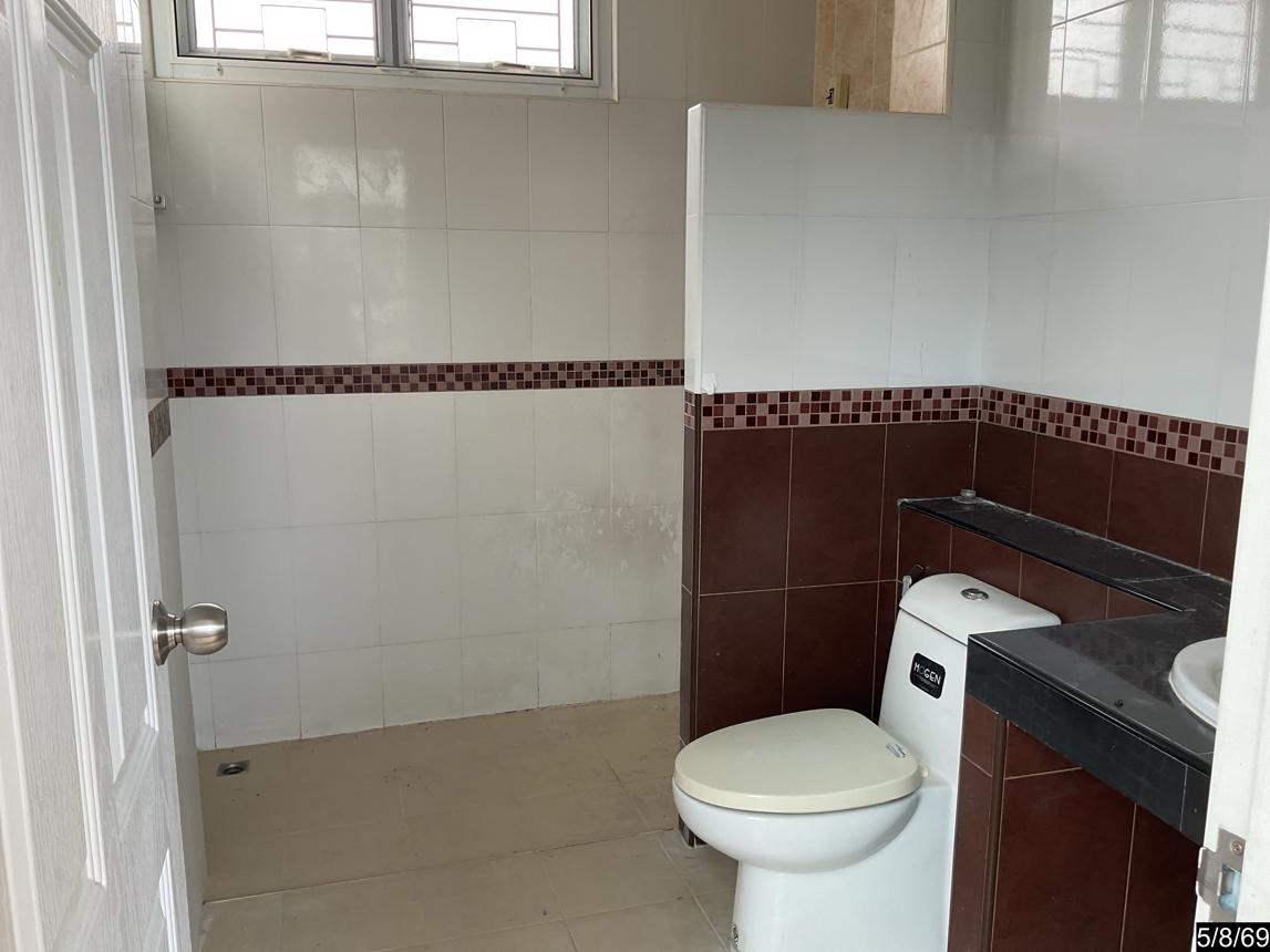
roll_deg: +1.1
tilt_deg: -11.0
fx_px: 1064
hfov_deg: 61.7
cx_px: 635
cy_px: 476
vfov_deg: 48.2
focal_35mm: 29
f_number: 1.8
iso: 32
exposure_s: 1/100
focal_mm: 3
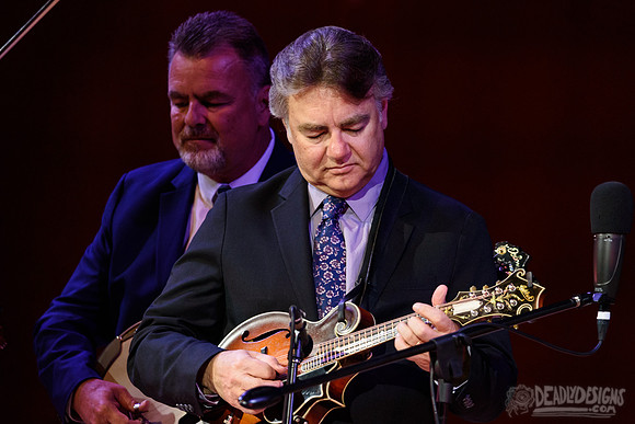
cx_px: 343
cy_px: 214
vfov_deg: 2.8
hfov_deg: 4.1
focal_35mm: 497
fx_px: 8768
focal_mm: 460
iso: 2500
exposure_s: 1/320
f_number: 6
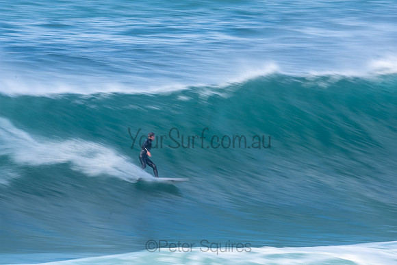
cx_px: 198
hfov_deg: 2.7
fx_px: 8272
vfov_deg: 1.8
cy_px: 132
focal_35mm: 750
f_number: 18
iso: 100
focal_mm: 500
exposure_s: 1/30
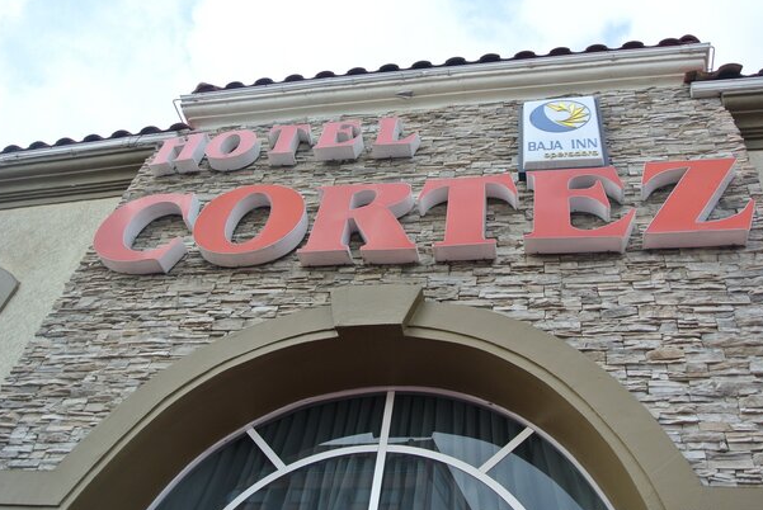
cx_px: 395
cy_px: 258
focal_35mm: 33
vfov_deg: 40.1
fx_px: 700
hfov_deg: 57.2
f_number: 4
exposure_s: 1/250
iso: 110
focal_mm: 11.8
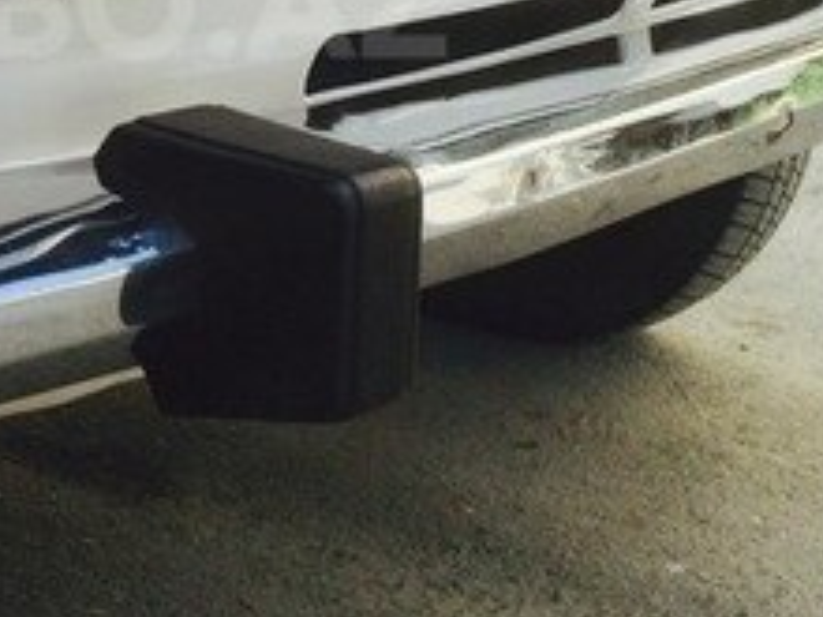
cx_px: 64
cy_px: 2
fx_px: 2068
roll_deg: -1.4
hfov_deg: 21.9
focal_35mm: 87
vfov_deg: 16.6
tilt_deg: -8.9
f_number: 2.2
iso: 32
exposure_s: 1/672
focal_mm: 4.15
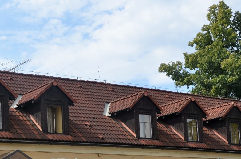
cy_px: 157
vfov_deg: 16.2
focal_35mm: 82
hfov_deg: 24.0
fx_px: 550
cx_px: 20
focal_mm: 21
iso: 125
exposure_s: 1/250
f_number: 8
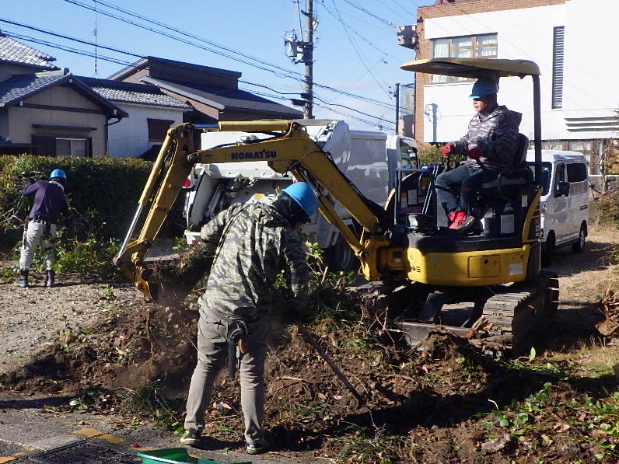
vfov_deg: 32.2
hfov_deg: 41.9
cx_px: 251
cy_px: 235
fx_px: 805
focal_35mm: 45
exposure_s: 1/1500
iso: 250
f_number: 4.2
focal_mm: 5
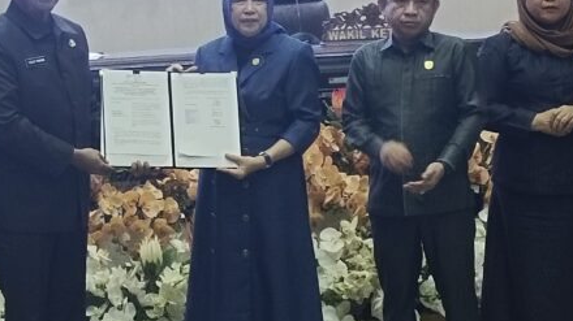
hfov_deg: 19.4
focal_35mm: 109
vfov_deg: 11.1
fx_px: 1655
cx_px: 112
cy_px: 107
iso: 1138
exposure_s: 1/33.3
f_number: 1.79
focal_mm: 4.74
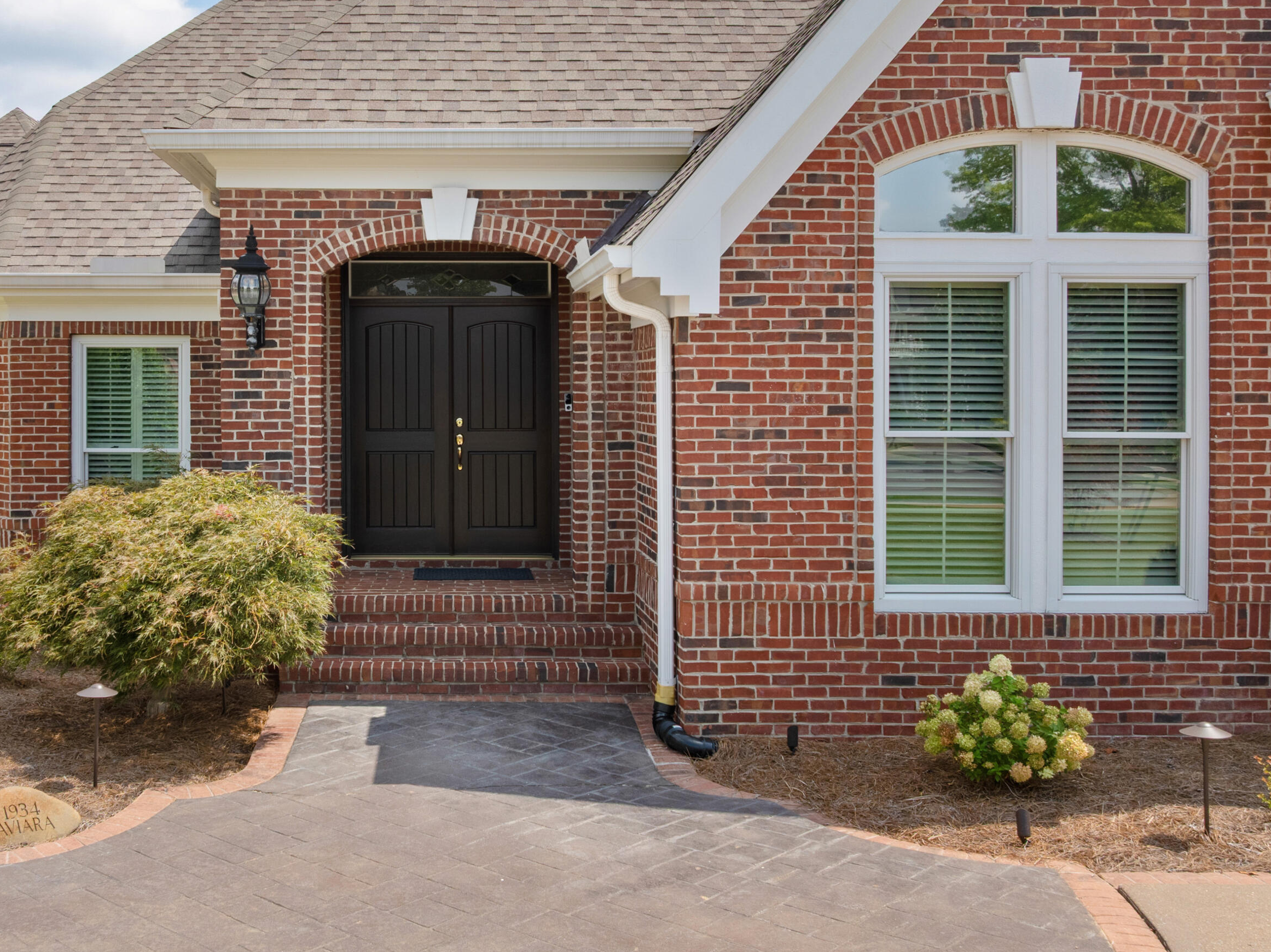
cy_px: 385
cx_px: 451
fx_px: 1137
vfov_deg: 45.2
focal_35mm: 31
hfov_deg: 57.4
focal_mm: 12.29
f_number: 7.1
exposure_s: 1/400
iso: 100
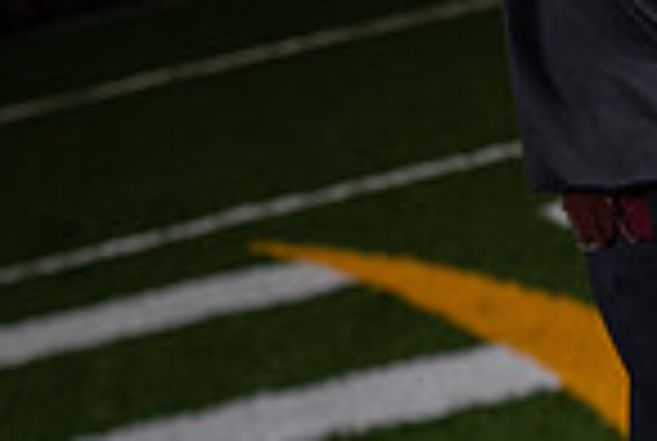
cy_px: -540
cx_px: 666
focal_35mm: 163
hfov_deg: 12.4
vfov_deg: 7.9
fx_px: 2981
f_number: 5.6
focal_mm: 53
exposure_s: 1/200
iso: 200
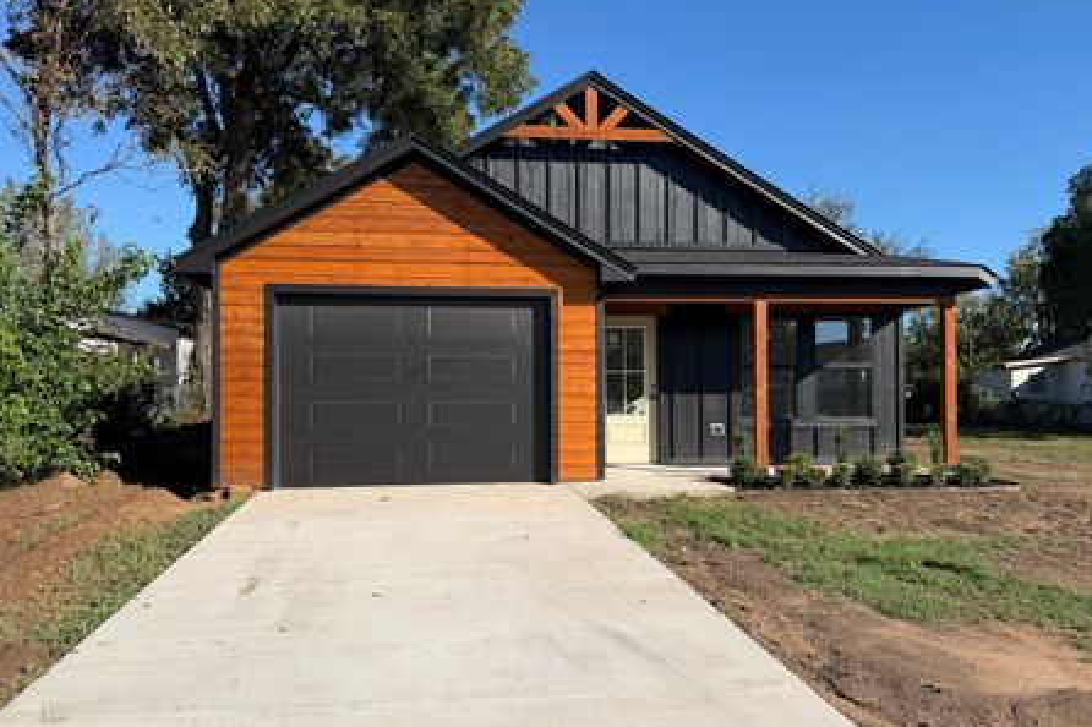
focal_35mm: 28
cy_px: 393
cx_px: 553
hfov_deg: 65.5
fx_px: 849
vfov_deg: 46.3
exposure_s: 1/5319
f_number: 1.78
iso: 80
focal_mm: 6.76
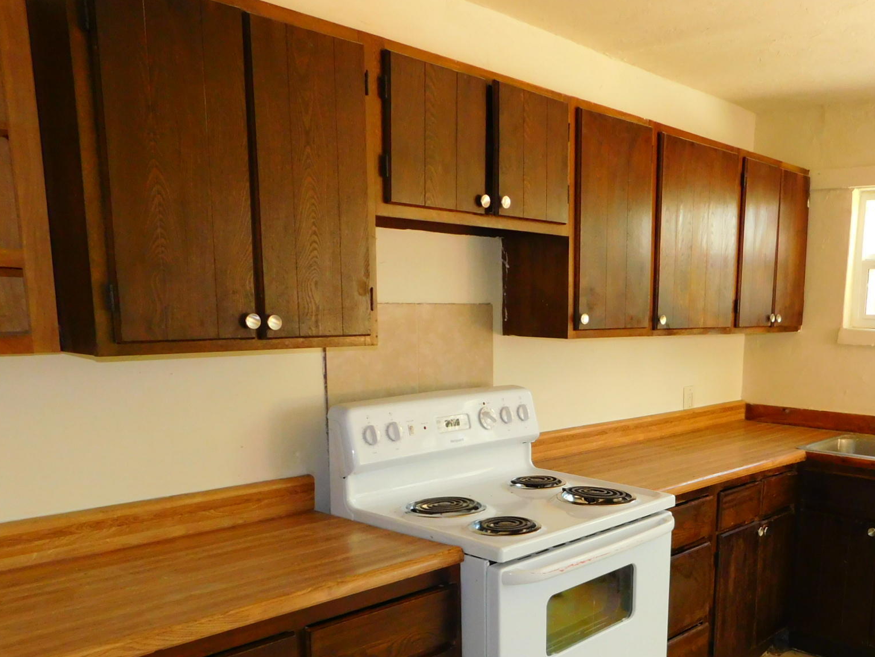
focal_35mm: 34
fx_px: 859
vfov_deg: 40.9
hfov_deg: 52.8
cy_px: 474
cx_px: 593
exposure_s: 1/30
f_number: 3
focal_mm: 4
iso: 320
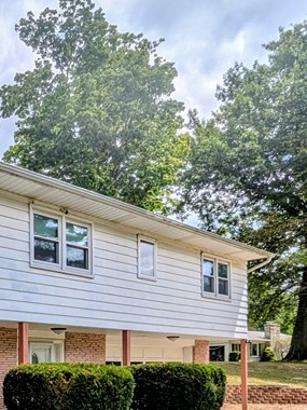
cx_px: -39
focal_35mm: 35
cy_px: 364
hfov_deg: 34.5
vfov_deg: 47.6
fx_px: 414
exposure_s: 1/1866
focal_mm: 1.95
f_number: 2.2
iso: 47
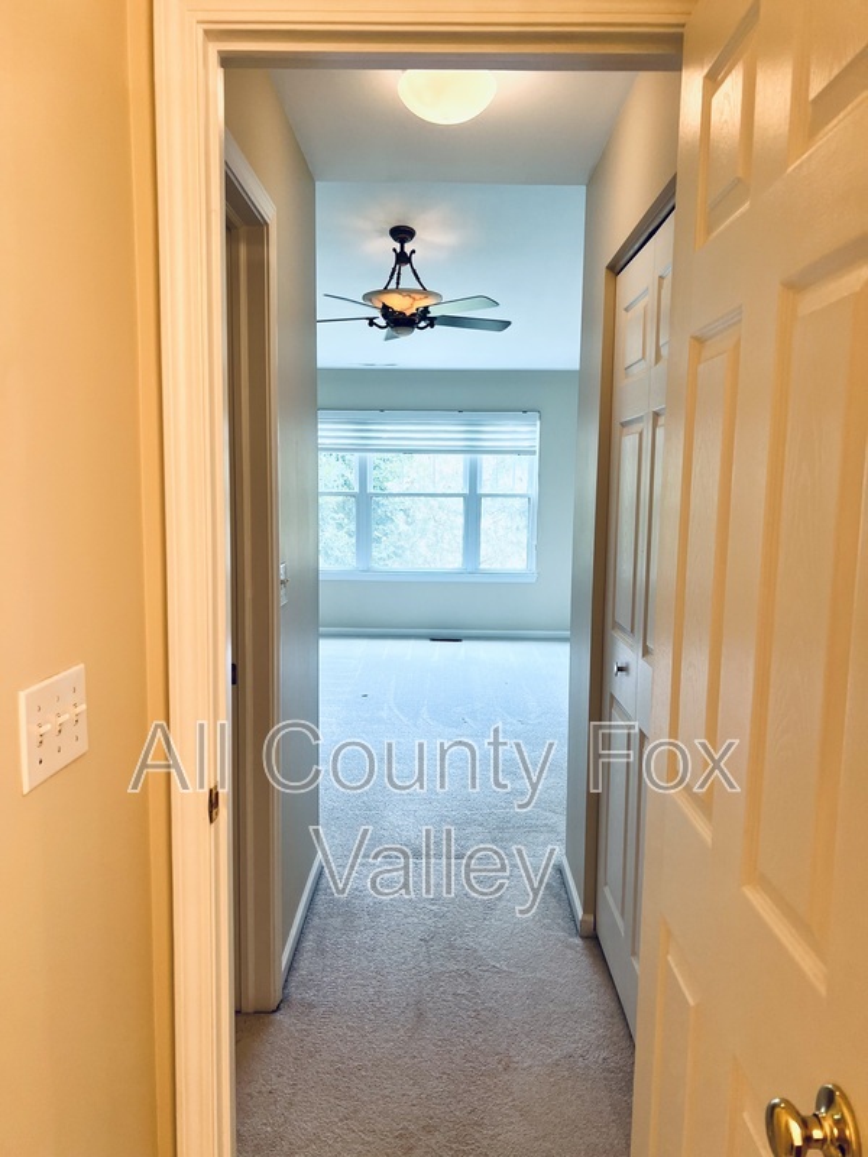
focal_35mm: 26
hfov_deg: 53.1
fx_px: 869
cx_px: 434
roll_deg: -0.2
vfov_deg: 67.3
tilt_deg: -5.7
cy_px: 578
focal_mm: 5.7
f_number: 1.5
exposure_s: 1/120
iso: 64
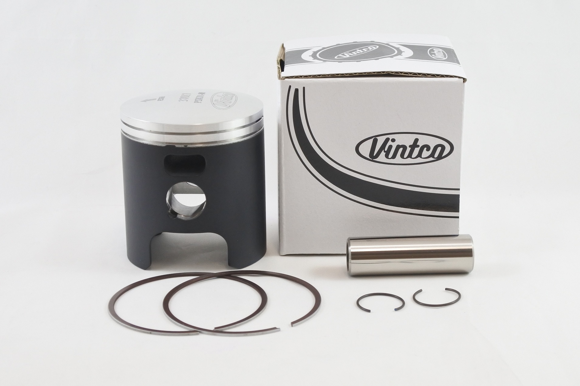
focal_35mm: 49
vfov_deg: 27.5
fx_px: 789
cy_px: 193
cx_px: 290
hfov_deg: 40.3
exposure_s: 1/125
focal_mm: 18.4
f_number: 4.5
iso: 450
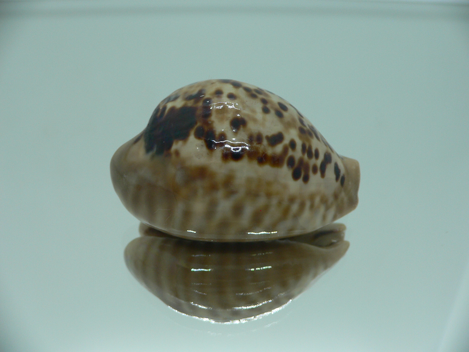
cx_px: 234
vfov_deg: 40.7
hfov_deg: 52.6
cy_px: 176
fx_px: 474
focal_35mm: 35
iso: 80
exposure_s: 1/60
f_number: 2.8
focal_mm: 4.6
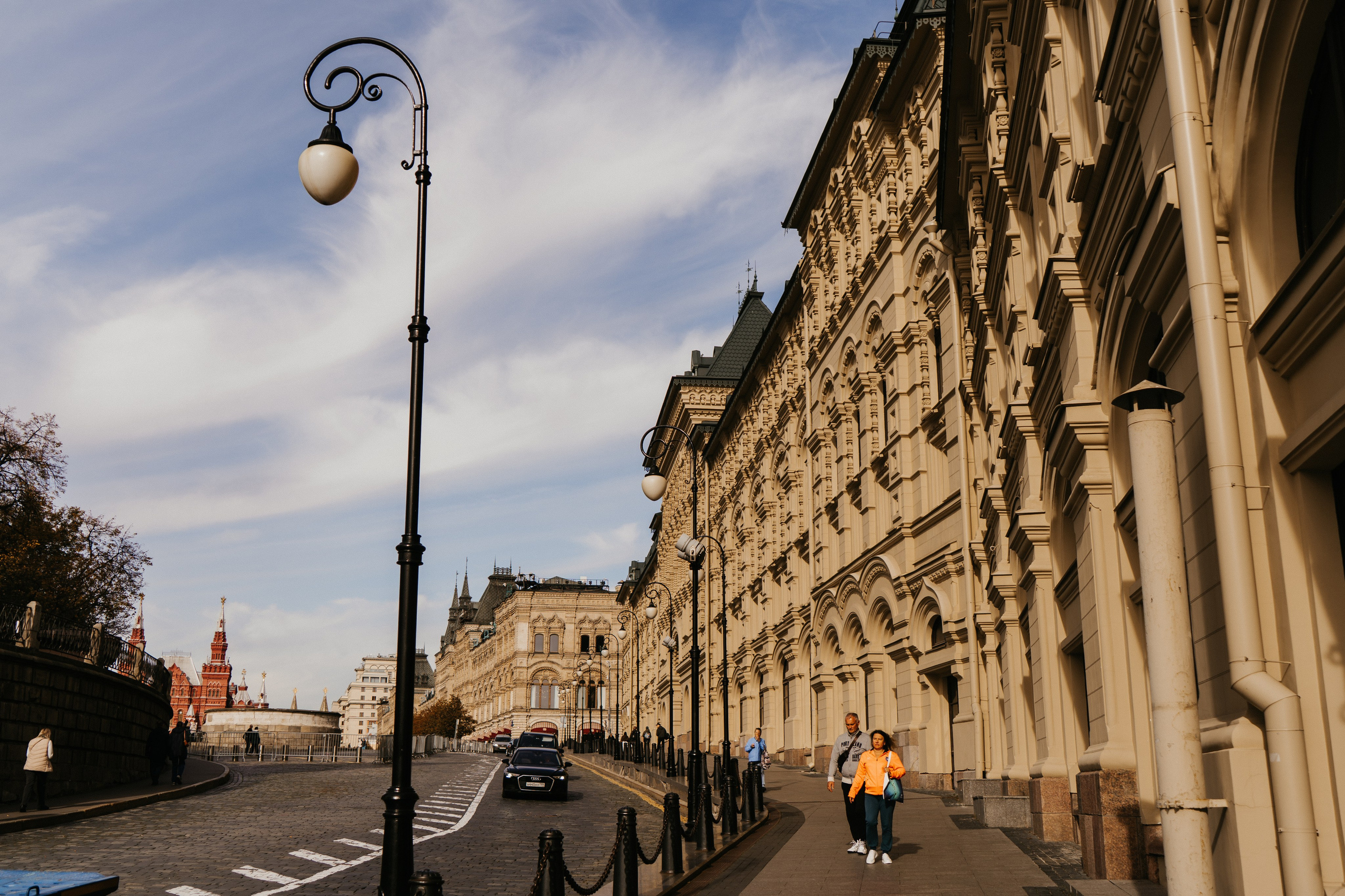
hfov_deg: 54.4
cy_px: 448
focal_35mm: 35
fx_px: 1308
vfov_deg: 37.9
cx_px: 672
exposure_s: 1/500
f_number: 4
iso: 100
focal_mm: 35
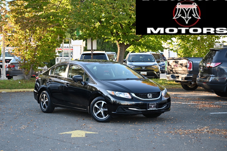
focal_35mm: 82
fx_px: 517
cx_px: 103
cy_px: 79
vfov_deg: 16.6
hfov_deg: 24.8
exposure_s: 1/250
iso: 400
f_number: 4
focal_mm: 70
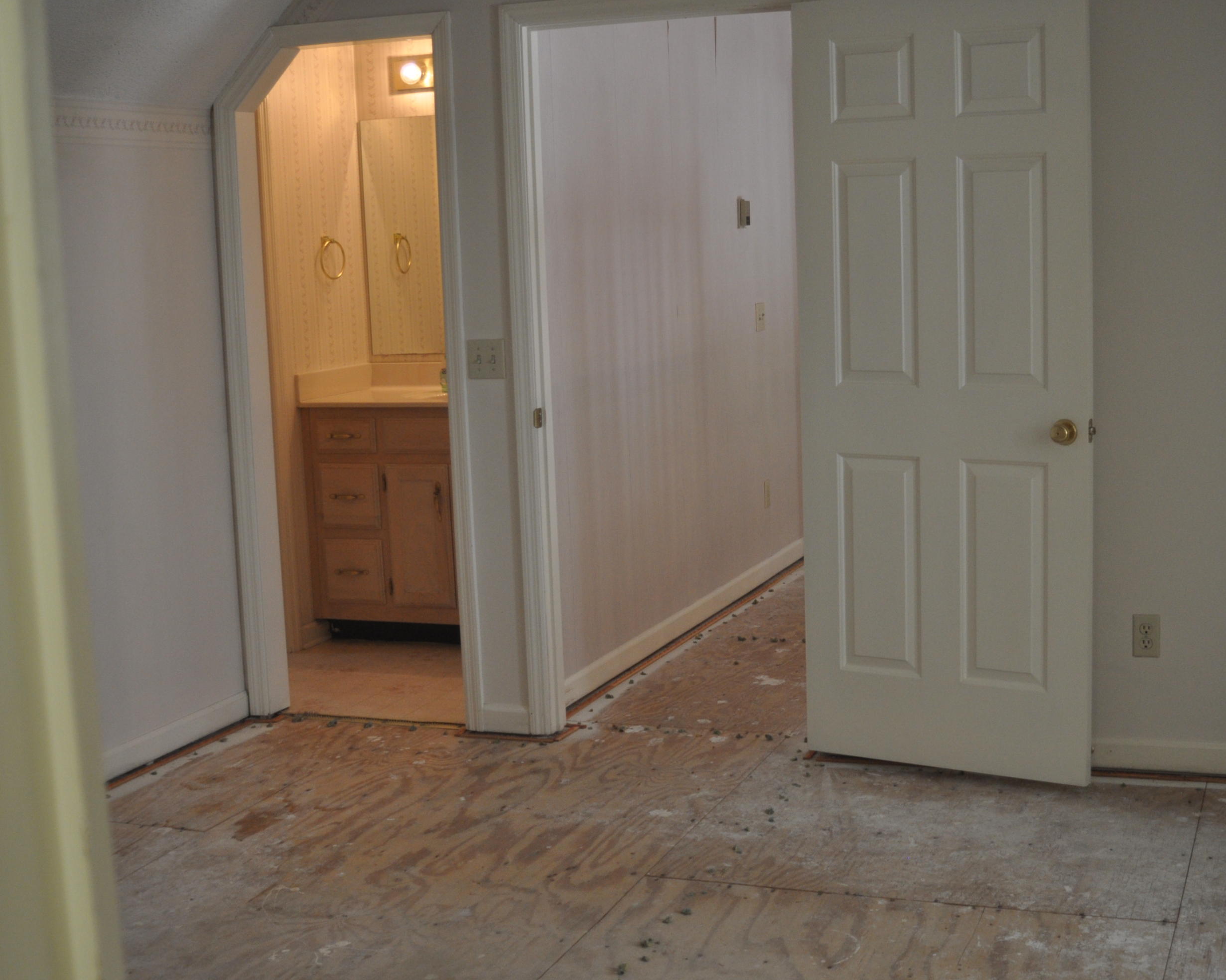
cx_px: 660
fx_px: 1741
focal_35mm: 48
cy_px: 488
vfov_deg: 31.4
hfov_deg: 38.8
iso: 640
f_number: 3.5
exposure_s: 1/125
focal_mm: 28
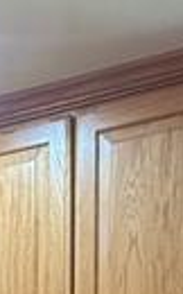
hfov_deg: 10.8
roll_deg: +1.6
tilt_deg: -11.4
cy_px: 667
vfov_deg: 13.7
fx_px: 936
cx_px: -95
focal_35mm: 117
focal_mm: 2.22
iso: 400
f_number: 2.2
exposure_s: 1/60
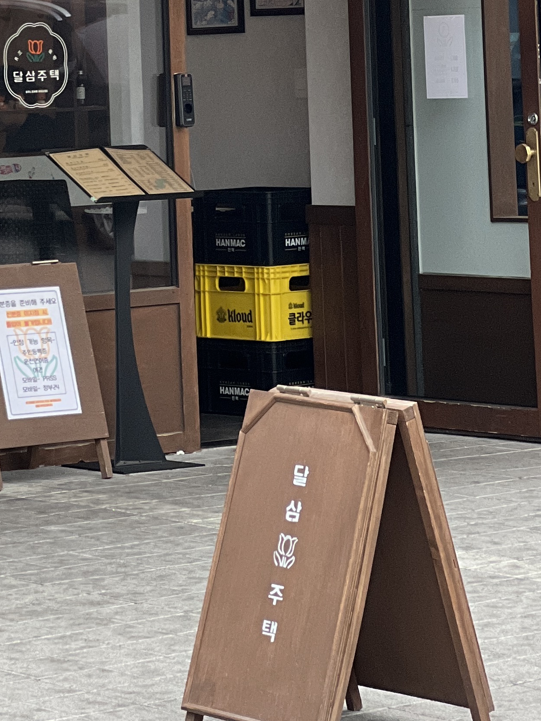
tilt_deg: +3.4
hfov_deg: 7.9
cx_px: 65
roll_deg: +1.6
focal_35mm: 187
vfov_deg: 10.4
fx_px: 3897
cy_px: -125
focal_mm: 9
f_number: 2.8
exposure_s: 1/121
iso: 200
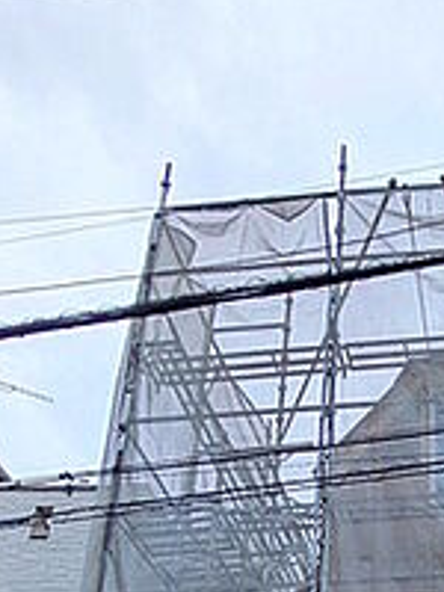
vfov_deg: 31.1
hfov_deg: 30.7
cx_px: 488
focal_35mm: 42
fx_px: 718
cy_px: 823
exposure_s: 1/100
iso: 61
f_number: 2.2
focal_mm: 1.83
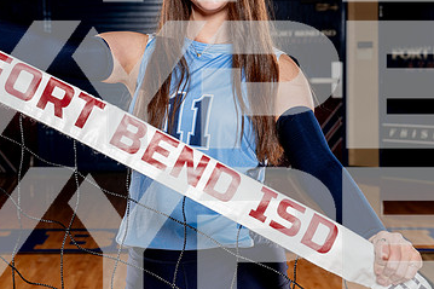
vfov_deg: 17.9
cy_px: 85
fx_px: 916
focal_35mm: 76
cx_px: 178
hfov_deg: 26.6
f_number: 5.6
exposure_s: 1/250
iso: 200
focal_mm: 47
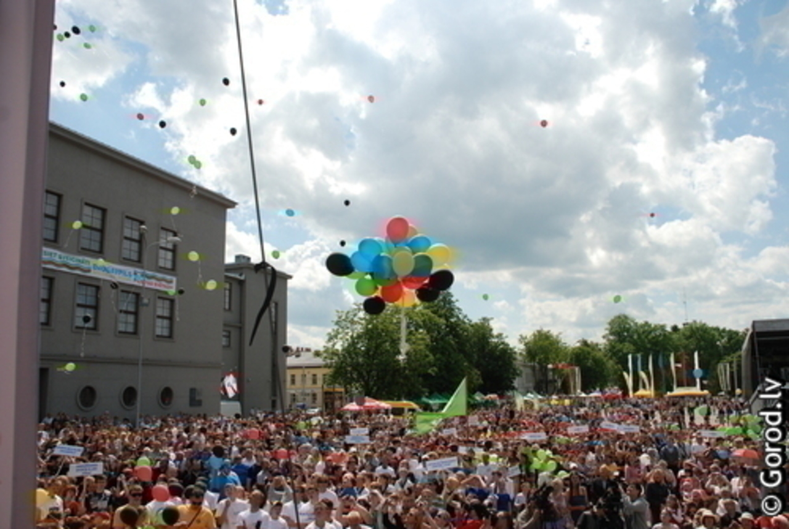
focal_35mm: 30
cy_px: 264
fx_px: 659
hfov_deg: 61.8
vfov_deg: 43.8
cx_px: 394
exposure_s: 1/1500
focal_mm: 20
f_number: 5.6
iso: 250
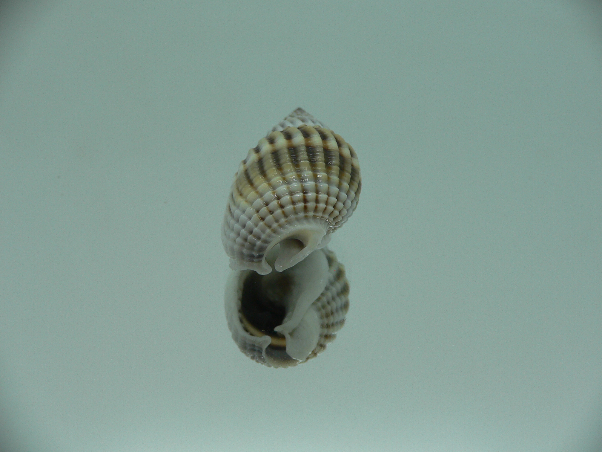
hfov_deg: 52.6
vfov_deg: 40.7
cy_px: 226
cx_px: 301
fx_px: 609
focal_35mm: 35
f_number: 2.8
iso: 80
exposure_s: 1/60
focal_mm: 4.6
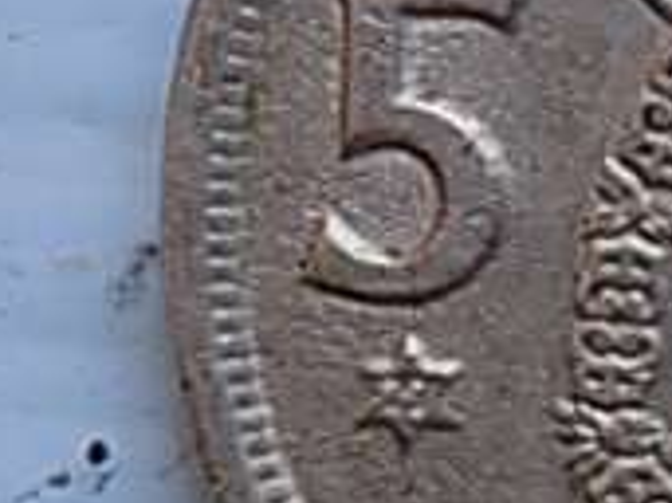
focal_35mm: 441
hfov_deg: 4.5
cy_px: 208
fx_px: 8555
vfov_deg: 3.4
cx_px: 982
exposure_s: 1/40
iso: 80
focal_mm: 20.9
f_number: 4.8
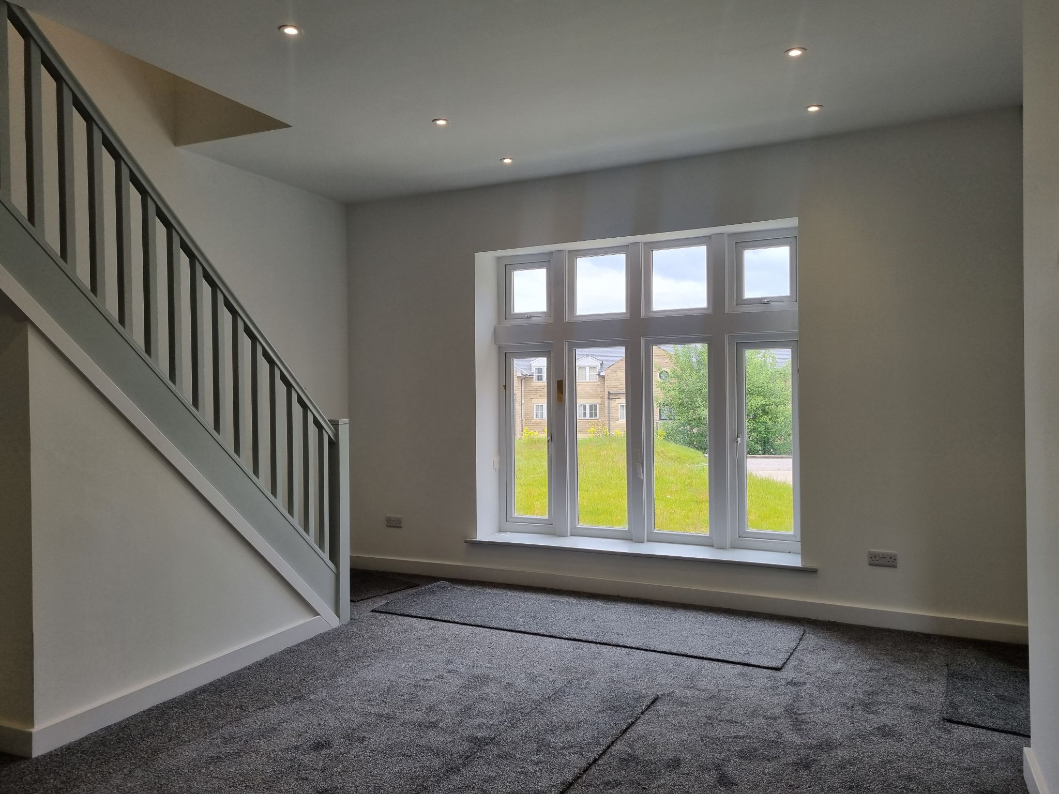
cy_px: 397
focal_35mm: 26
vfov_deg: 53.1
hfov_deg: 67.3
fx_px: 795
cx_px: 530
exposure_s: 1/263
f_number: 1.8
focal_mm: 5.4
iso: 50
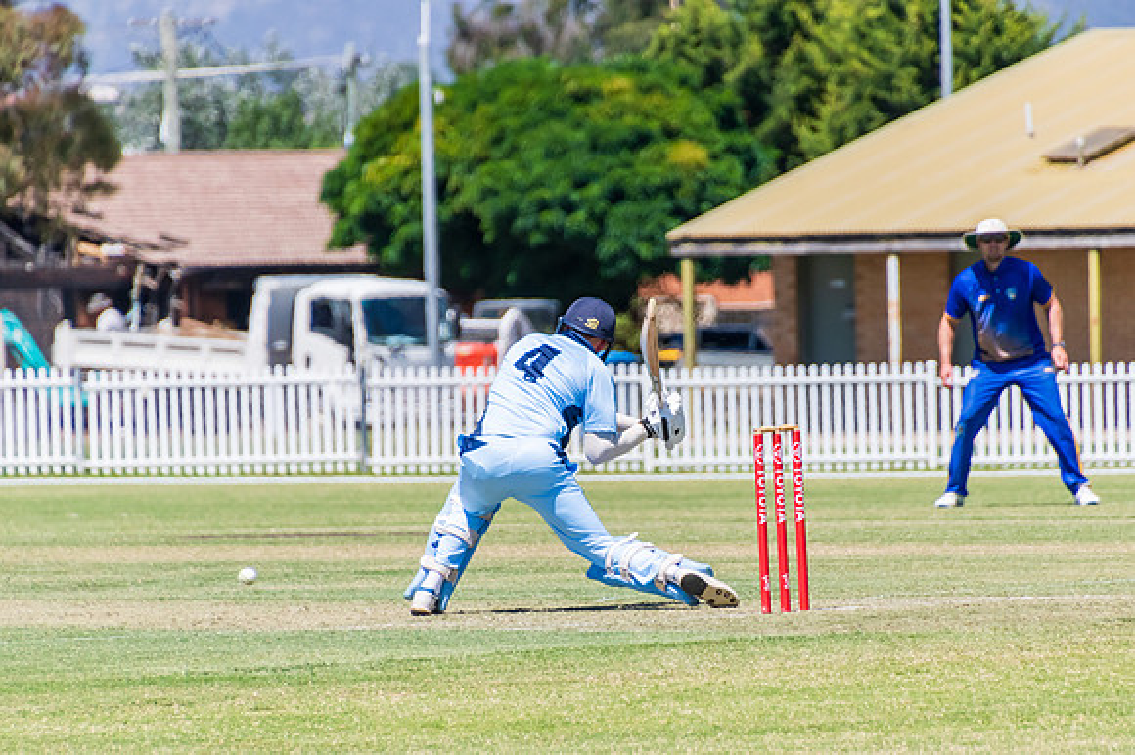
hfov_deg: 3.2
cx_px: 607
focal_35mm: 647
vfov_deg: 2.1
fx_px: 20377
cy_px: 404
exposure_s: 1/2500
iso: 400
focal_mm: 400
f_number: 6.3
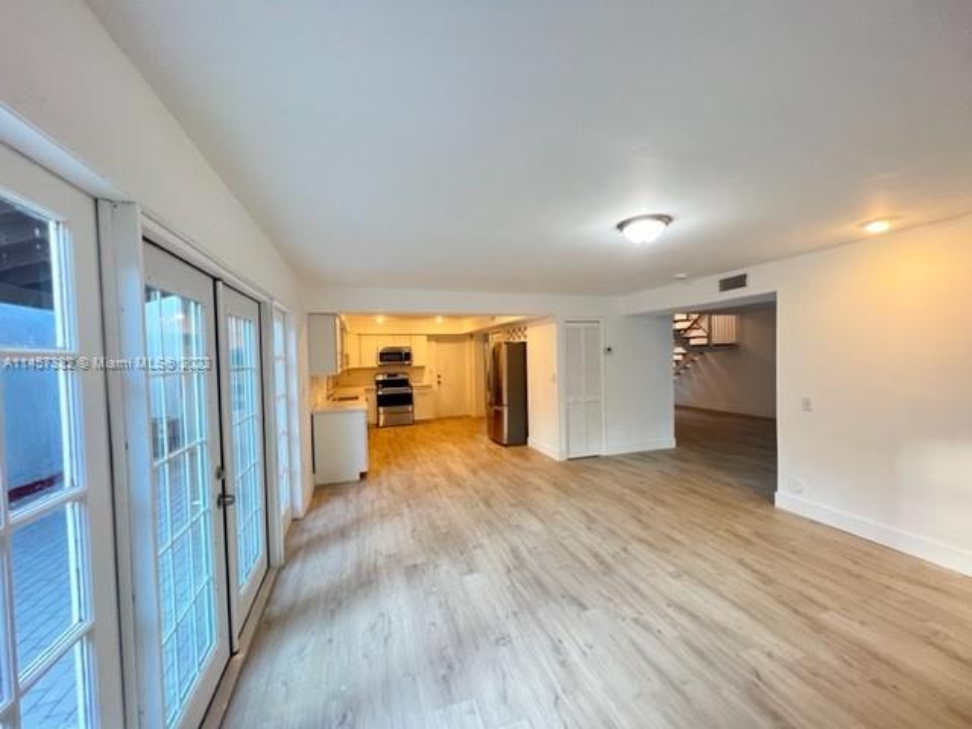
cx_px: 486
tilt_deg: -2.1
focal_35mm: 13
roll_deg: +1.4
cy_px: 364
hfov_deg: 106.2
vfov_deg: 89.9
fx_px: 365
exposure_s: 1/60
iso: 320
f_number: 1.8
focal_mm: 1.57
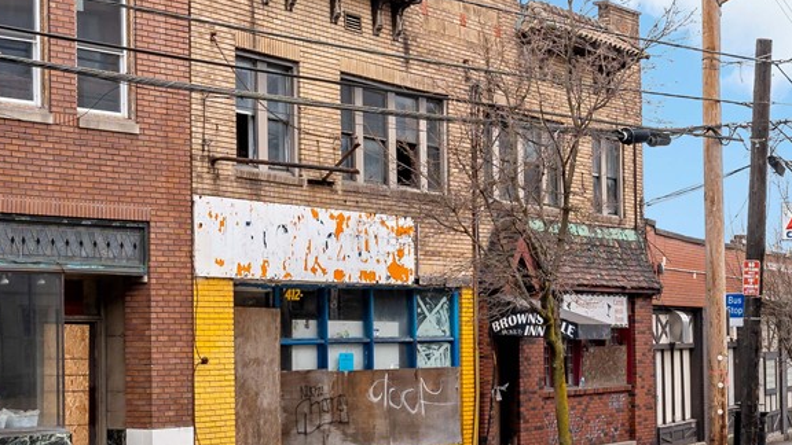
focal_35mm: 71
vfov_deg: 17.0
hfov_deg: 29.7
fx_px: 1491
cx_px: 332
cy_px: 204
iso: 200
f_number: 7.1
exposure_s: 1/100
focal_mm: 24
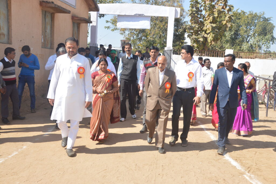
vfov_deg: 34.2
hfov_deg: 49.6
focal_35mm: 39
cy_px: 92
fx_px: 299
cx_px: 138
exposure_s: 1/160
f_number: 9
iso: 200
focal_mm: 26
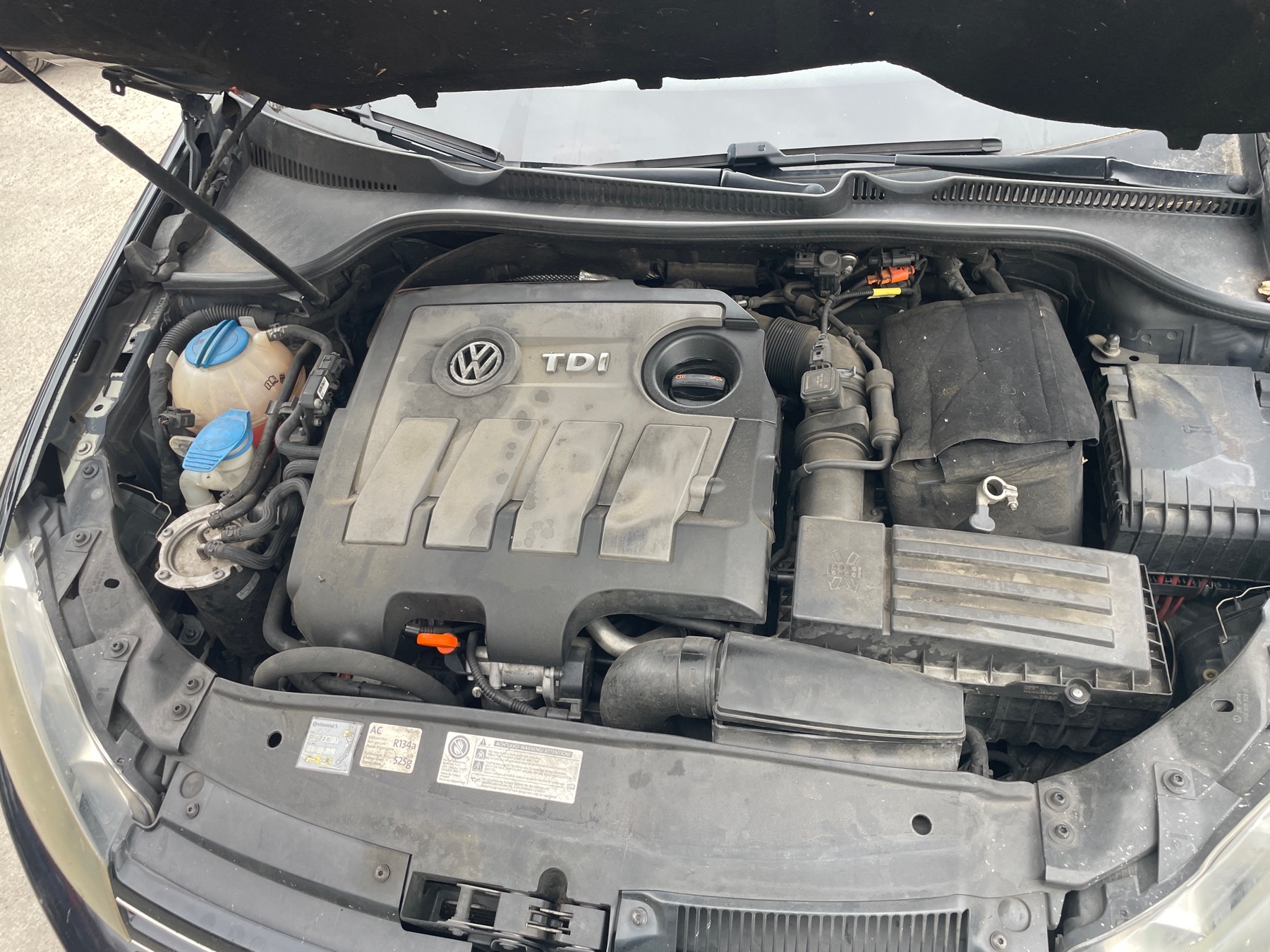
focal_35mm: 26
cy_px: 476
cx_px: 635
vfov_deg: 53.1
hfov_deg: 67.3
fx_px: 954
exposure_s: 1/121
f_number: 1.6
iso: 40
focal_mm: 4.2
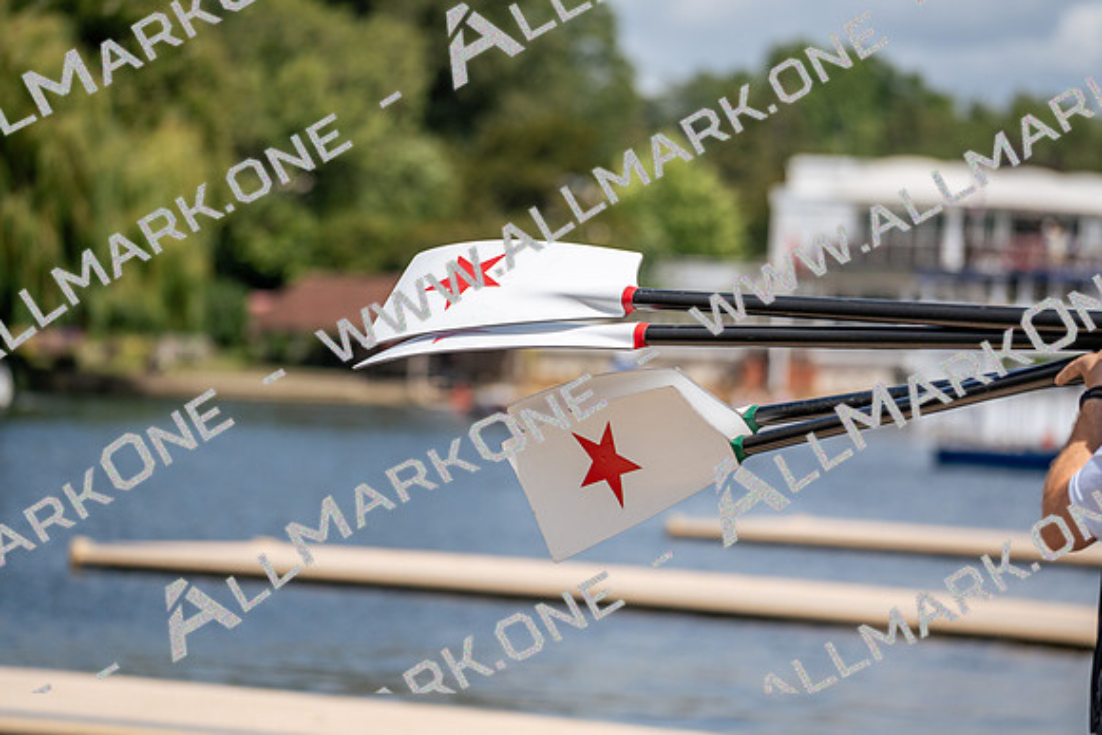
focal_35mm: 189
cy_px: 368
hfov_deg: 10.9
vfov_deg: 7.3
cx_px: 551
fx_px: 5787
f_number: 4
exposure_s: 1/2500
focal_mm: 189
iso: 100
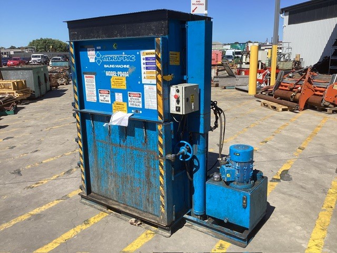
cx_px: 168
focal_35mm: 31
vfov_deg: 45.4
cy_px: 126
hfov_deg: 58.4
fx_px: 302
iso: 25
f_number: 2.4
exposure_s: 1/1631
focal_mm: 3.3
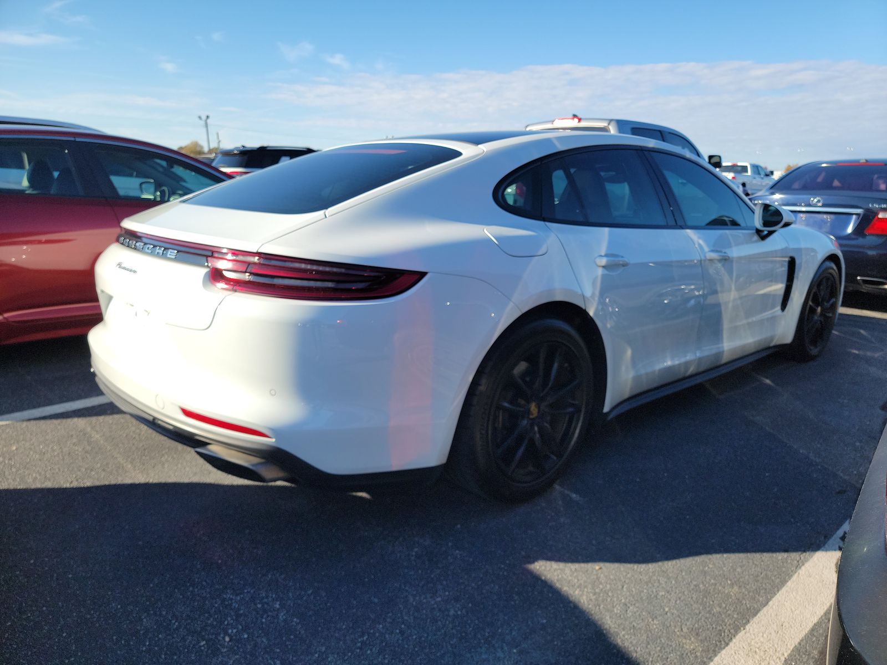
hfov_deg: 71.6
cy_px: 332
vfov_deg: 56.8
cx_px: 444
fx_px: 615
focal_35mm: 24
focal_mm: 6.7
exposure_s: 1/537
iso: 50
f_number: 1.8
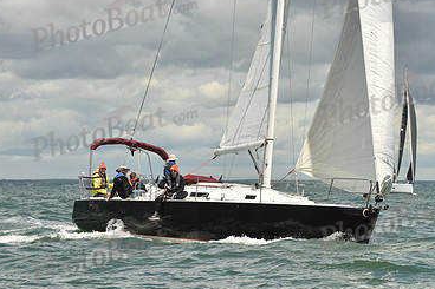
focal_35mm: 183
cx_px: 260
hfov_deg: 11.2
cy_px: 175
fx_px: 2210
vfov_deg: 7.5
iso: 320
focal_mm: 116
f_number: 13
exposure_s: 1/800
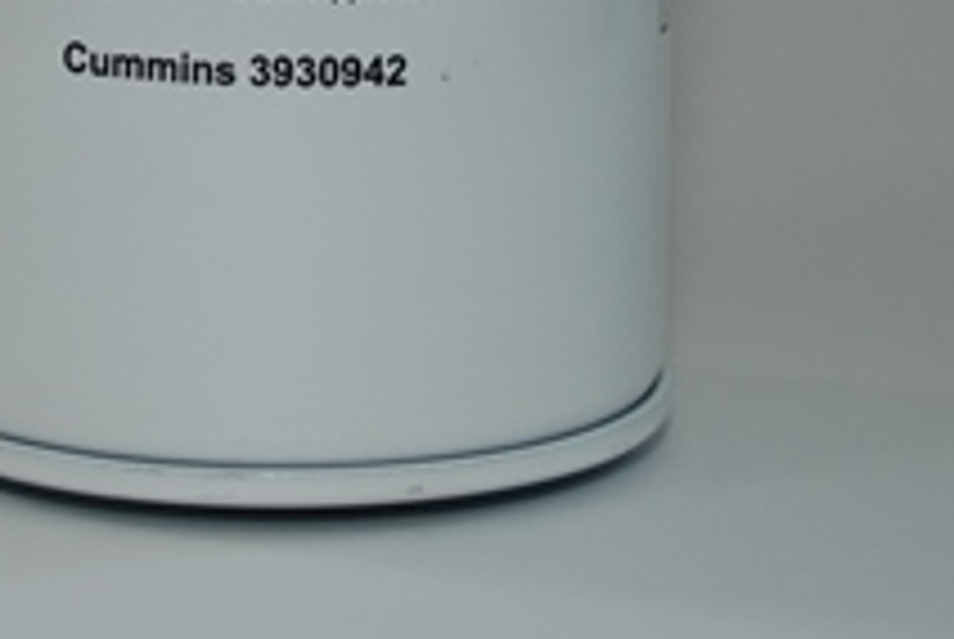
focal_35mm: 181
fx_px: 4803
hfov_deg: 11.3
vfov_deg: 7.5
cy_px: -248
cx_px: 297
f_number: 4.5
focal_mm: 40
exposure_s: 1/60
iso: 200
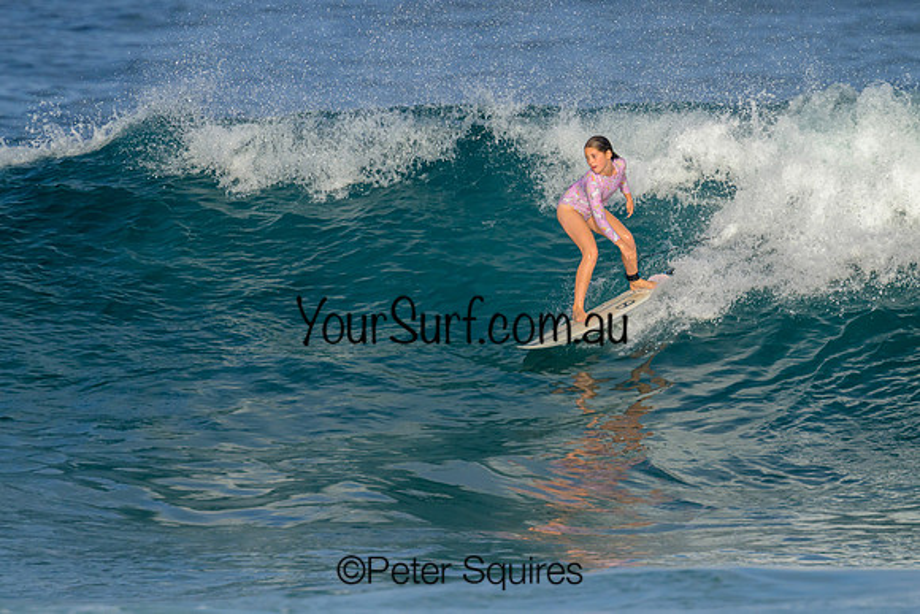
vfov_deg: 1.6
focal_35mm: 841
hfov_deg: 2.5
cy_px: 243
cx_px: 556
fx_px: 21489
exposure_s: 1/1600
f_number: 11
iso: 900
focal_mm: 680
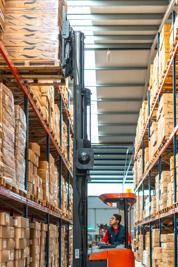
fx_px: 356
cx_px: 57
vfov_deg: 40.9
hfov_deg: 27.9
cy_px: 161
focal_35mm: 48
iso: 400
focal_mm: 35
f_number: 1.4
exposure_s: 1/250
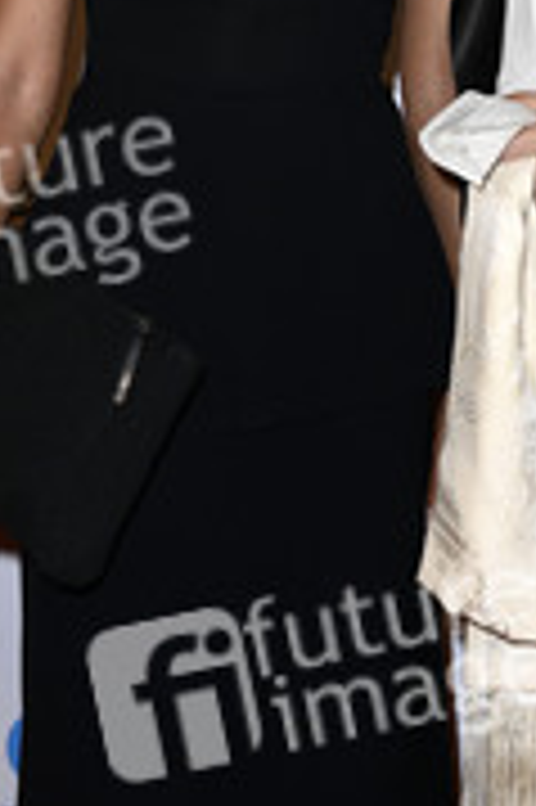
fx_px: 2752
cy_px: 0
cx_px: 450
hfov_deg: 11.1
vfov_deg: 16.3
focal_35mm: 123
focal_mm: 55
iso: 640
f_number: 5.6
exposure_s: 1/200
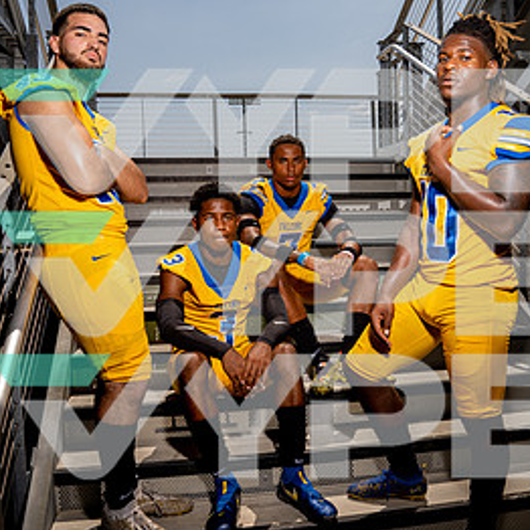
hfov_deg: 47.2
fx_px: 606
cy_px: 275
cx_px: 291
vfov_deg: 47.2
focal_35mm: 35
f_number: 8
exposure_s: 1/250
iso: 100
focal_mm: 24
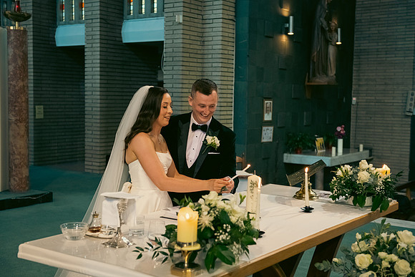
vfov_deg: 26.0
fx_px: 600
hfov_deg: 38.2
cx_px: 208
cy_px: 138
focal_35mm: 52
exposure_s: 1/160
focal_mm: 52
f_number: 3.5
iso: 1000
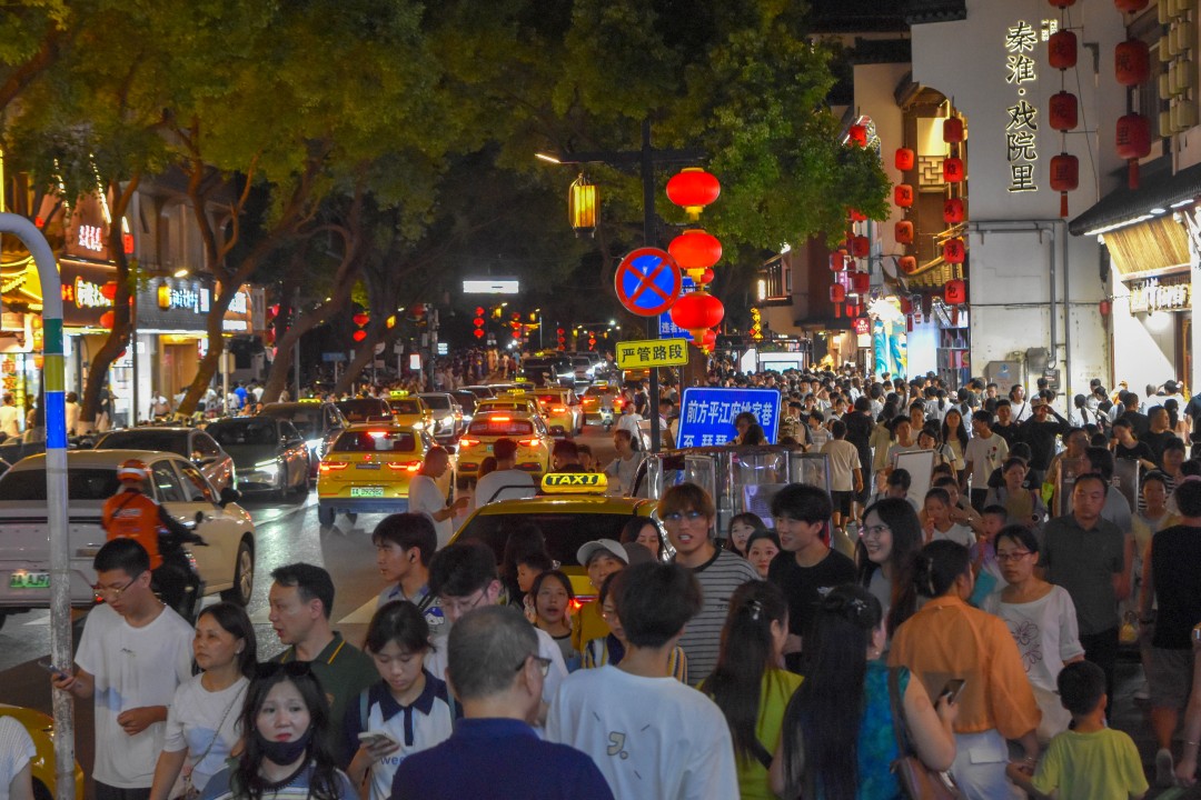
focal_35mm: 78
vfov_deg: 17.5
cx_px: 600
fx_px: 2602
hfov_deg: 26.0
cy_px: 400
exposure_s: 1/90
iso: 3200
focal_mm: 52
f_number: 5.6
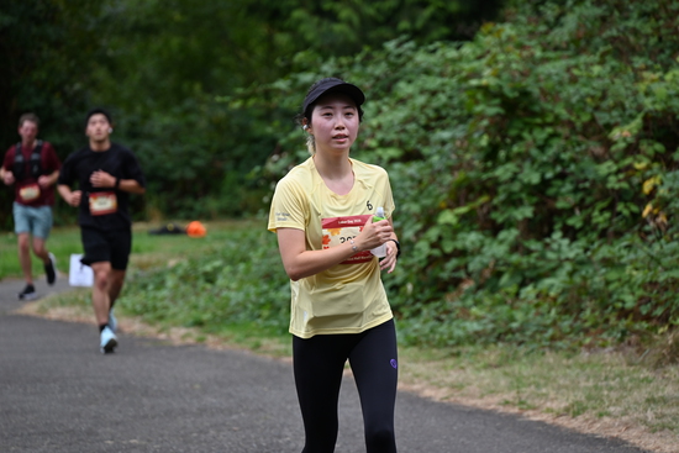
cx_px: 340
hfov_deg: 10.3
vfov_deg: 6.9
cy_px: 226
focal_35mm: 200
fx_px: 3773
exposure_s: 1/400
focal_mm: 200
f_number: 6.3
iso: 400
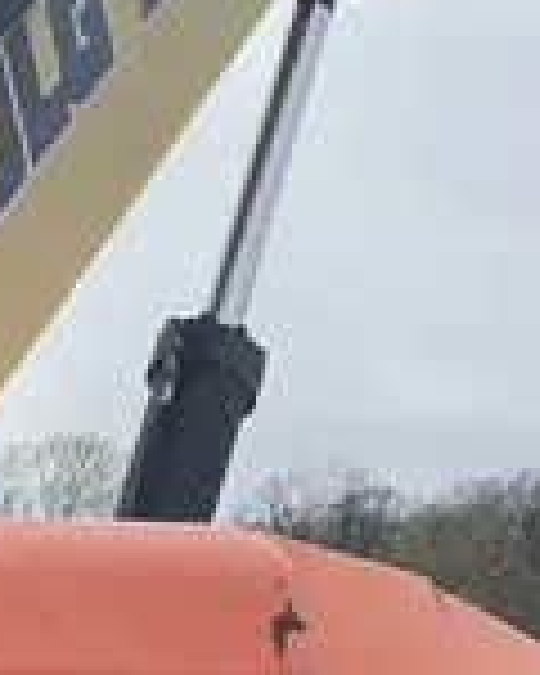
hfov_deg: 12.4
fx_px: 2477
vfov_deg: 15.3
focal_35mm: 124
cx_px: 306
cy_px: 605
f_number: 1.6
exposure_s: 1/6897
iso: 50
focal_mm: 5.1
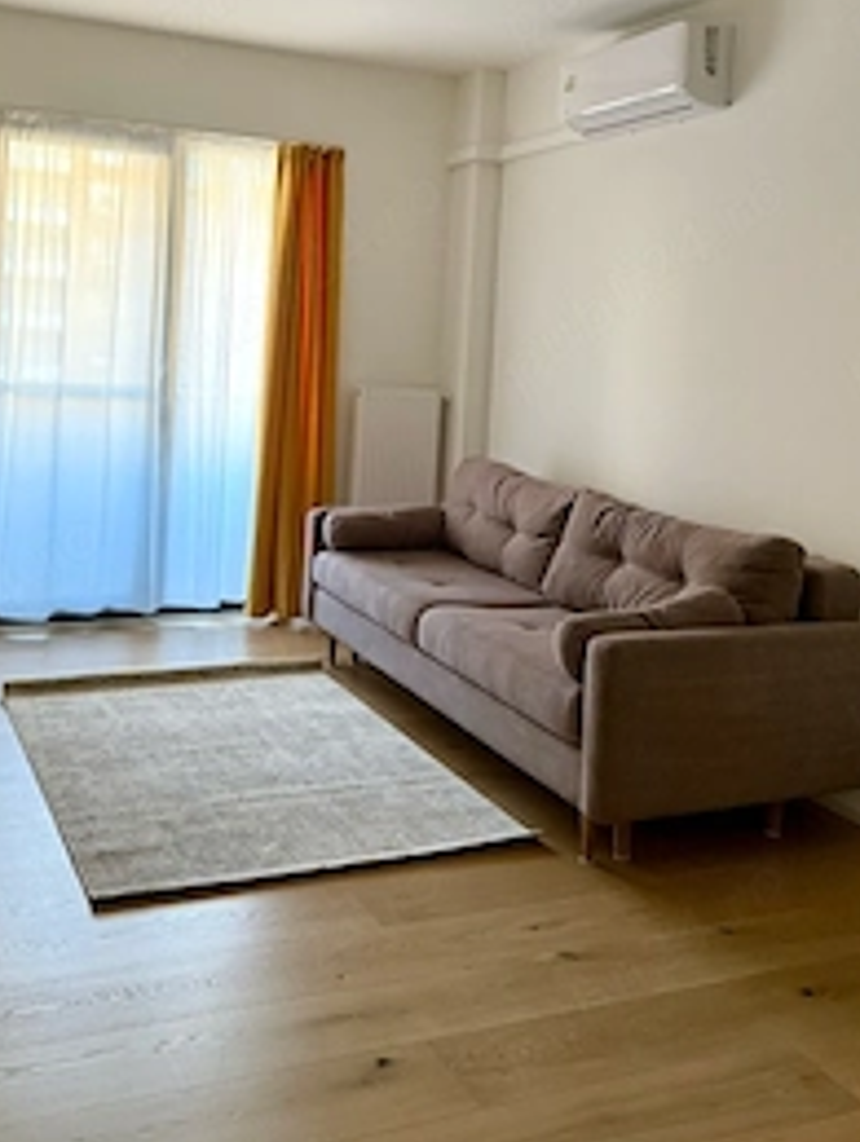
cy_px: 335
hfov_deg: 38.7
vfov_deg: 48.8
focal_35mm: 37
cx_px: 388
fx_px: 1223
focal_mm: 6.76
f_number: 1.78
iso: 400
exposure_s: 1/60
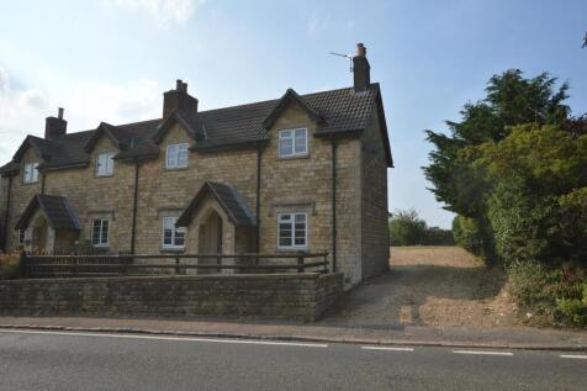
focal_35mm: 22
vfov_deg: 56.1
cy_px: 196
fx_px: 367
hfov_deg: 77.3
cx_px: 294
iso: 100
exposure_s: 1/250
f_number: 8
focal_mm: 15
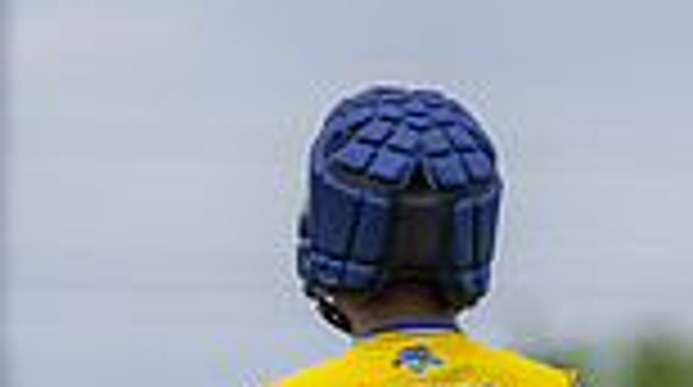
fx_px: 16253
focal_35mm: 886
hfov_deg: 2.4
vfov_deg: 1.4
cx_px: 456
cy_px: 928
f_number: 2.8
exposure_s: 1/2500
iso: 100
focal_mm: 200
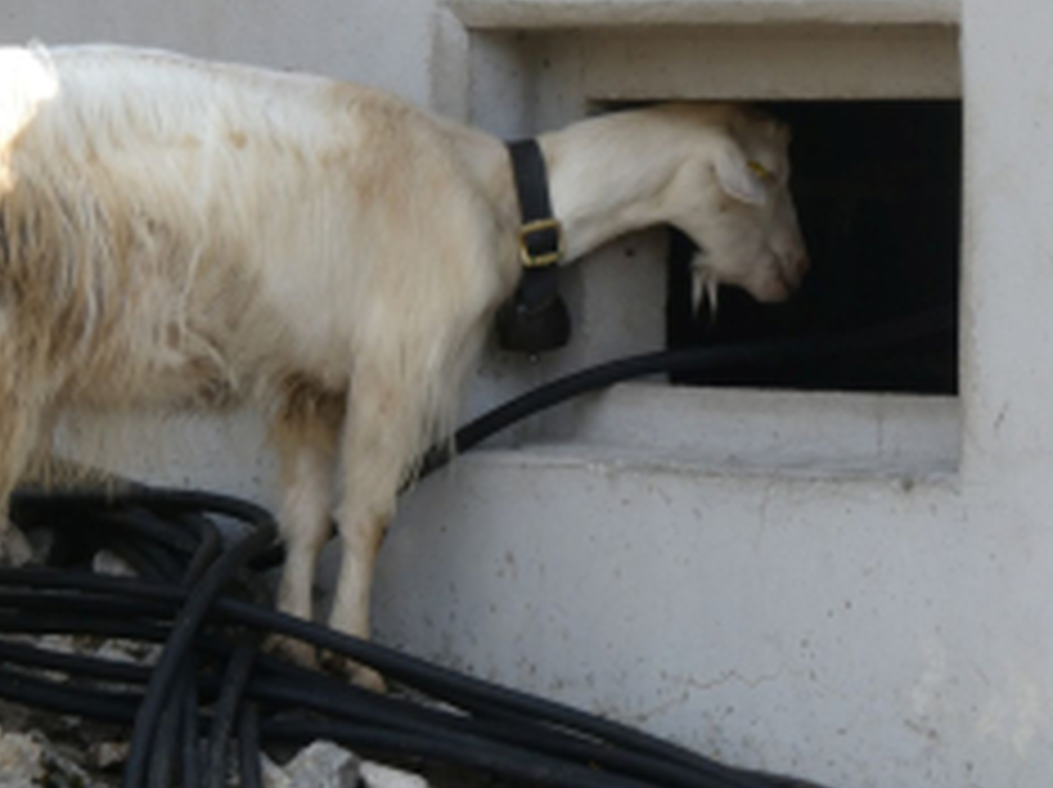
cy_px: 216
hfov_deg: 5.9
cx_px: 380
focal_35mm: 338
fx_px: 10271
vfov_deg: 4.4
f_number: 5.6
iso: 80
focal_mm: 33.2
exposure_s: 1/160
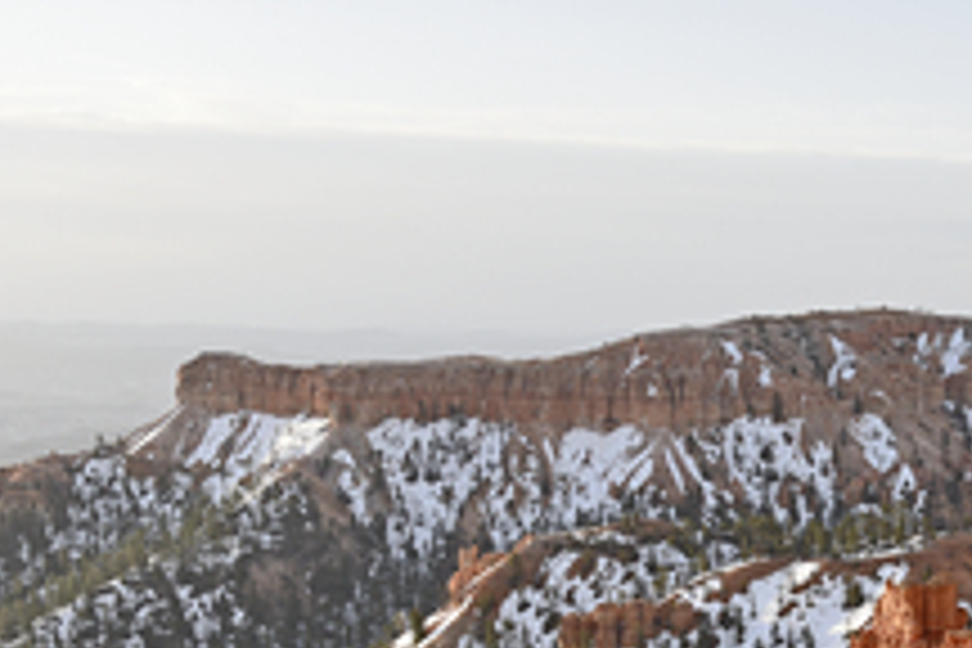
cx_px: 1130
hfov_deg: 18.7
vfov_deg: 12.7
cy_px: 837
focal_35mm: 104
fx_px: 2808
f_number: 6.3
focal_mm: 40
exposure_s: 1/160
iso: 100
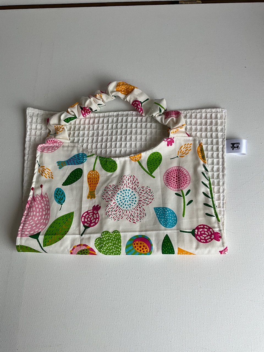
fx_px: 295
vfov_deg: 61.7
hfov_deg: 48.2
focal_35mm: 29
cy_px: 176
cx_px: 132
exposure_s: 1/457
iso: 25
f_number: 1.8
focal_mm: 3
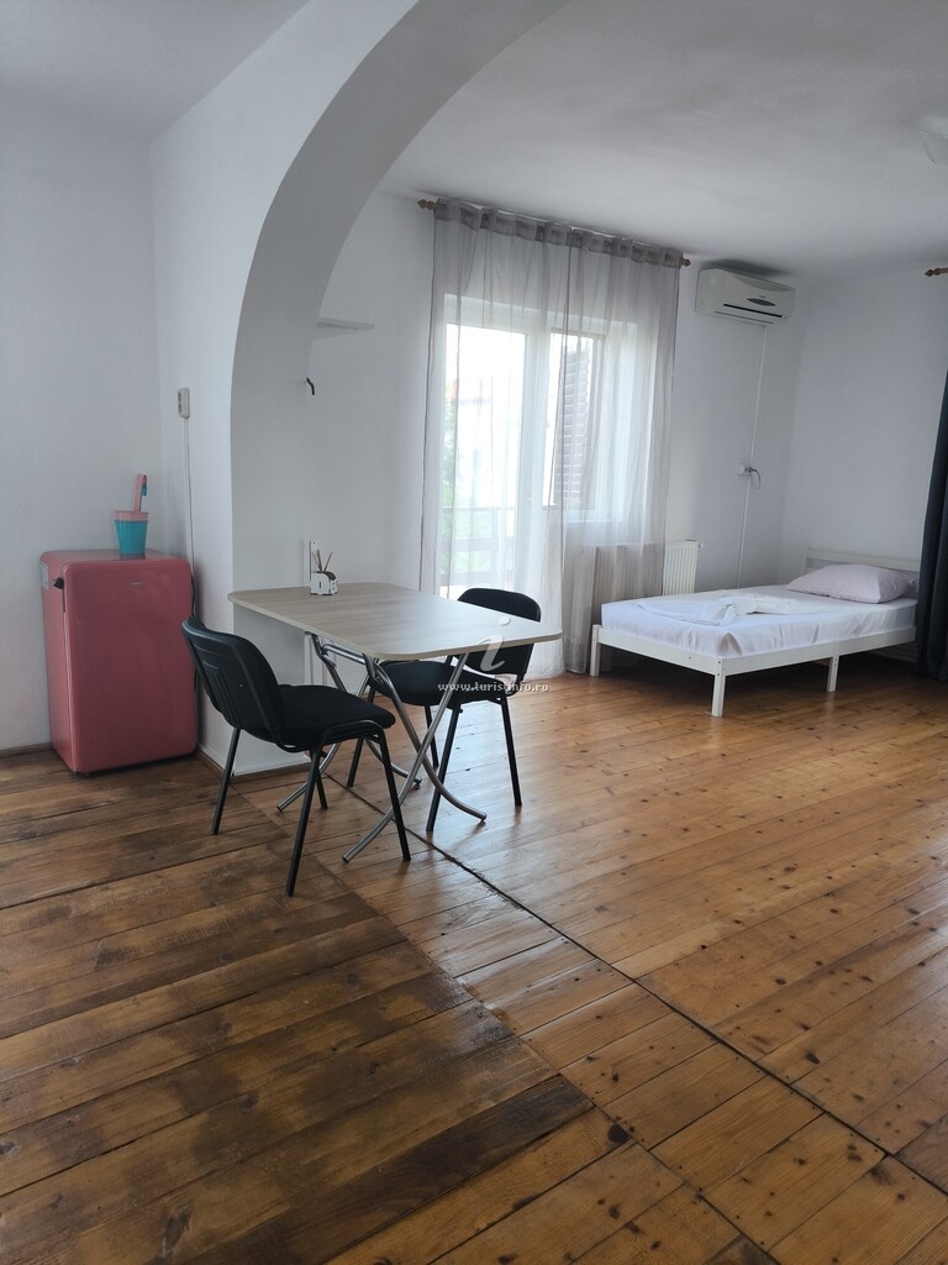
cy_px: 632
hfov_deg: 56.8
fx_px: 876
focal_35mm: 24
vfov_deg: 71.6
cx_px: 474
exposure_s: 1/50
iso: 100
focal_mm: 6.92
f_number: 1.9
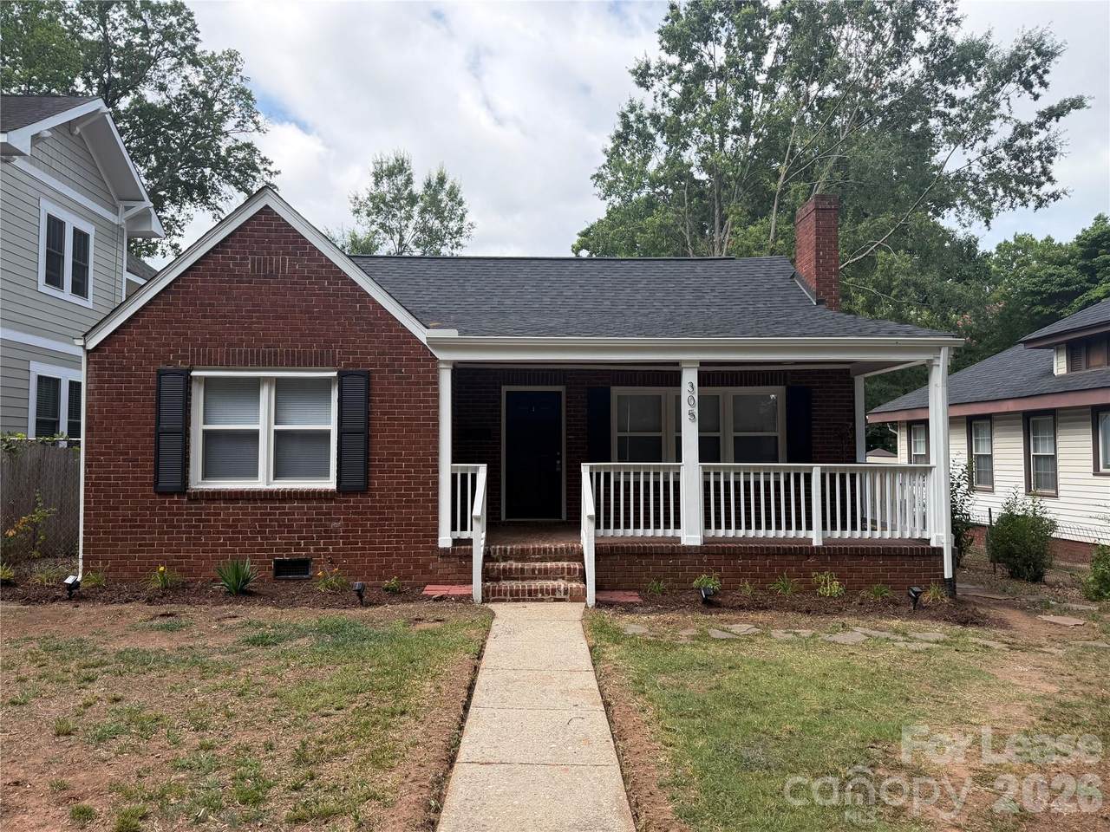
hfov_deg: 71.6
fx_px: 770
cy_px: 416
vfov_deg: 56.8
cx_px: 555
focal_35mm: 24
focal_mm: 6.76
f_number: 1.78
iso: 100
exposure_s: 1/1689
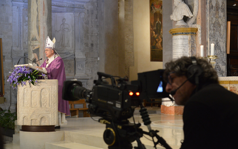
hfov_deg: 30.6
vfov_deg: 19.4
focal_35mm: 67
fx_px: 435
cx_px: 118
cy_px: 77
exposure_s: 1/125
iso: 3200
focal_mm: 65
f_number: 5.6
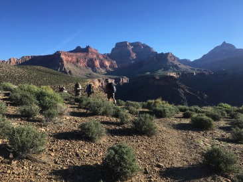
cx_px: 122
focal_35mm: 29
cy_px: 91
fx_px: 203
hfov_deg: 61.7
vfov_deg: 48.2
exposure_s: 1/845
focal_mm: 4.15
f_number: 2.2
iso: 25
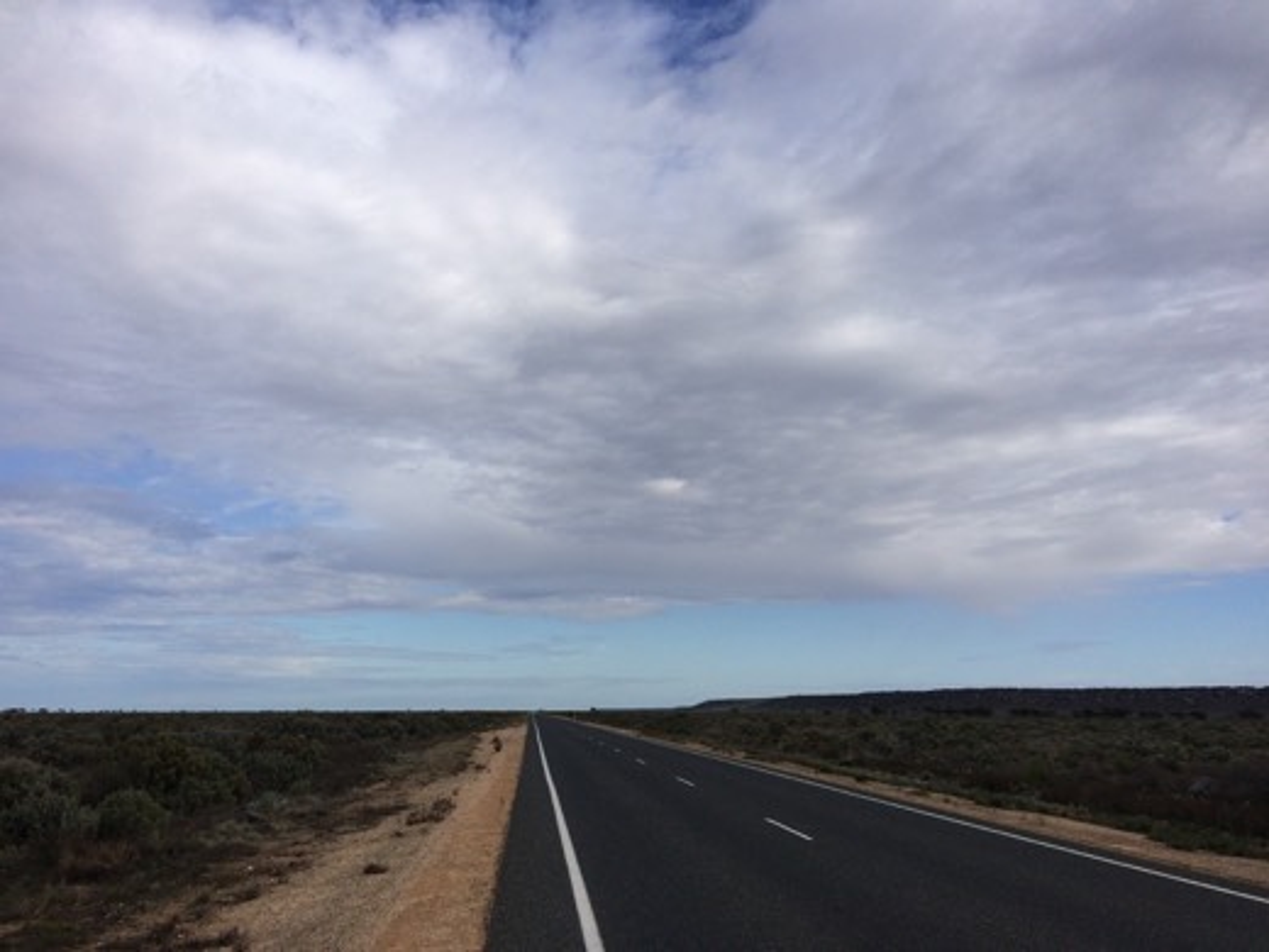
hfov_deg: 61.7
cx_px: 634
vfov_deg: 48.2
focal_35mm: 29
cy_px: 476
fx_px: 1063
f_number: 2.2
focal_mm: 4.15
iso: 32
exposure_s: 1/3731
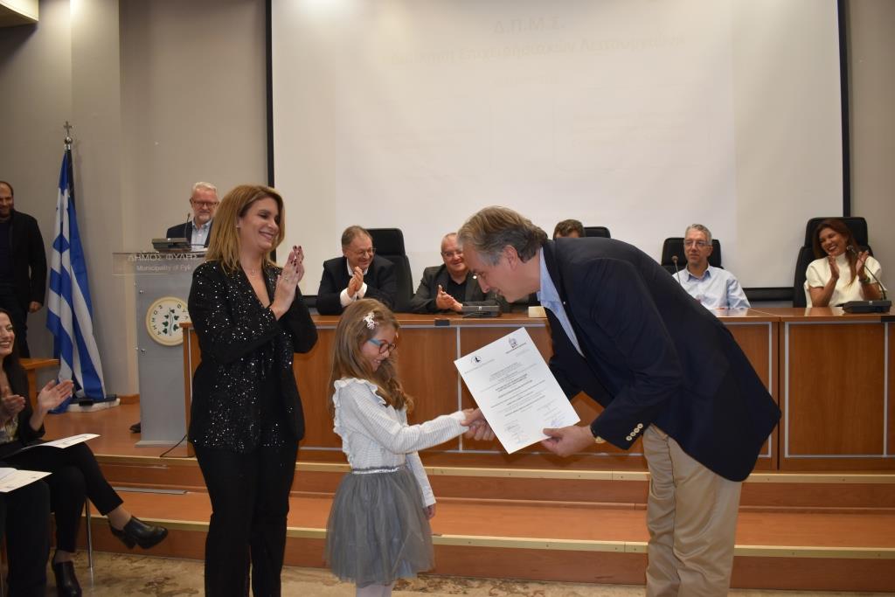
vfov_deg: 43.6
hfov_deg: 61.9
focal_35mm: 30
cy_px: 298
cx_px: 448
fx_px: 746
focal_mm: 20
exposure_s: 1/200
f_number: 3.5
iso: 800
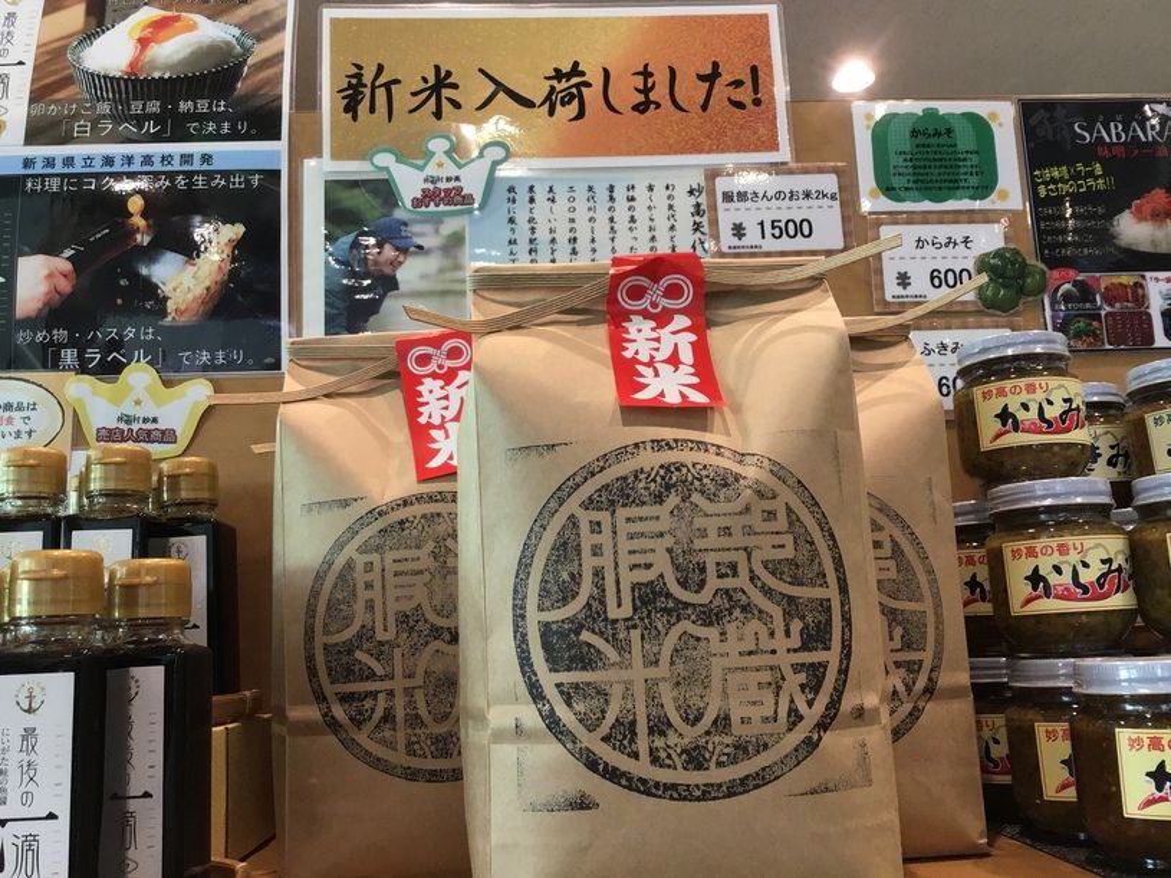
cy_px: 439
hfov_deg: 58.4
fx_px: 1049
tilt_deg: +10.3
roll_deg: +2.4
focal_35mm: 31
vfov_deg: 45.4
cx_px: 586
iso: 100
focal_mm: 3.3
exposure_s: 1/30
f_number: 2.4
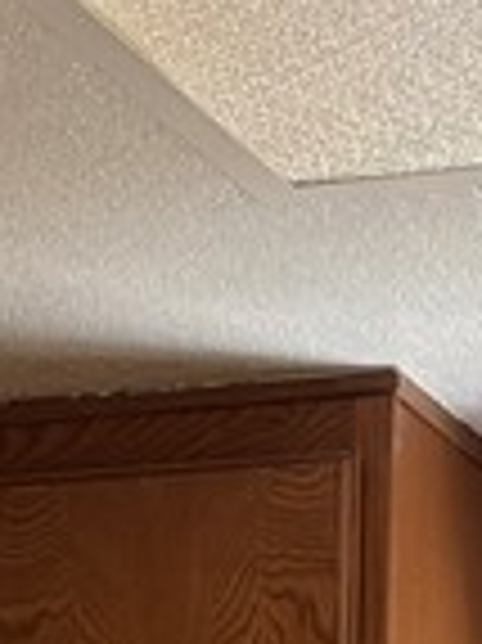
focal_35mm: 186
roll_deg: -0.1
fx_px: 3458
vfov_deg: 9.4
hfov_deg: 8.0
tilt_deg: -4.5
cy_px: 1612
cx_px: 212
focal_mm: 5.96
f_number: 1.6
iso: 125
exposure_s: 1/60
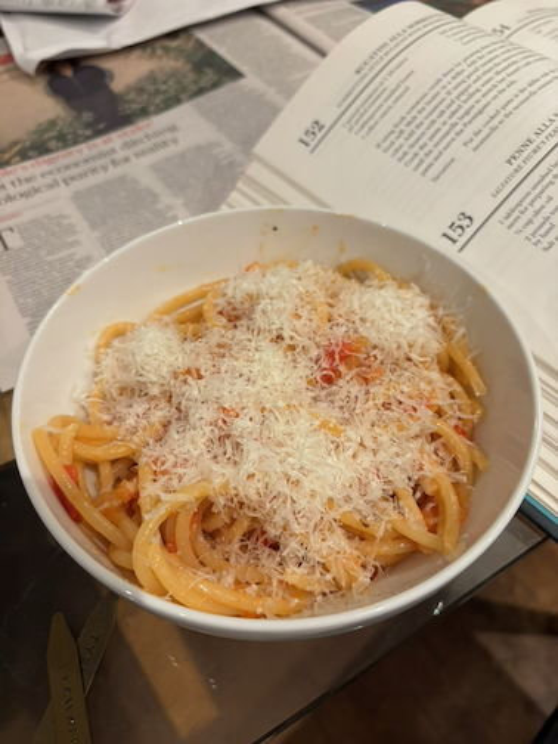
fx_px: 559
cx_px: 279
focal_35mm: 26
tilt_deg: -51.5
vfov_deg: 67.3
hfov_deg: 53.1
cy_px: 372
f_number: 1.6
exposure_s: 1/60
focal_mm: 5.96
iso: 250
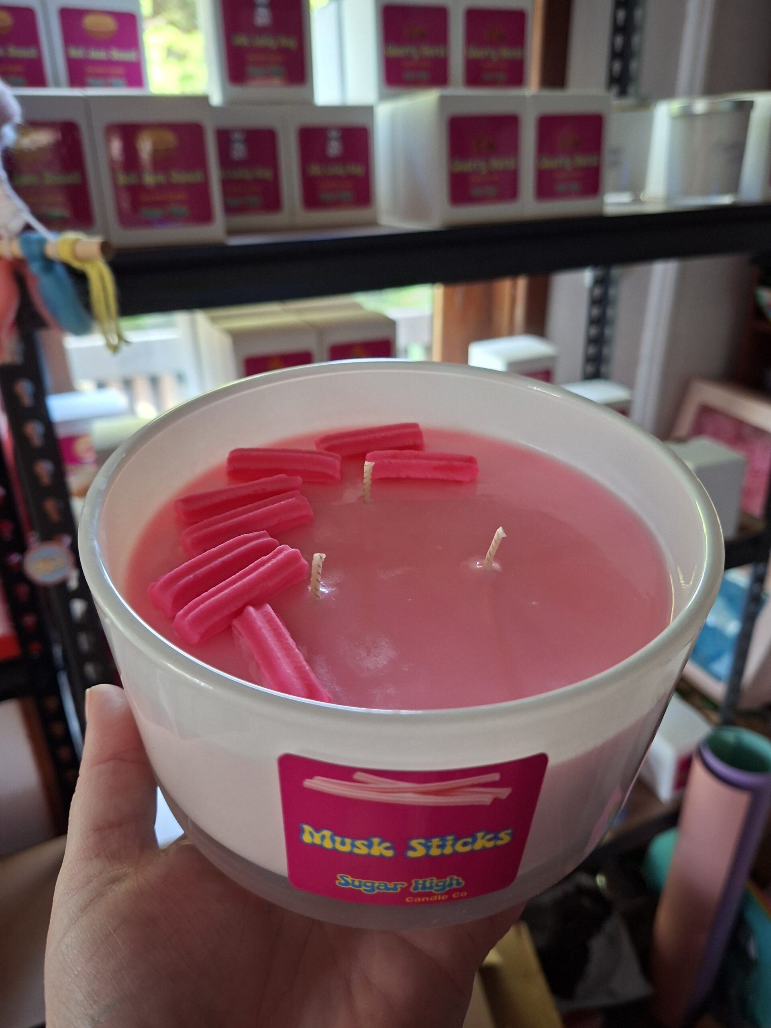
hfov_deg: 58.9
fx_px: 683
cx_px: 386
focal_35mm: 23
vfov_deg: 73.9
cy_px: 514
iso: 250
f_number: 1.8
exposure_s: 1/33
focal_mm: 5.54
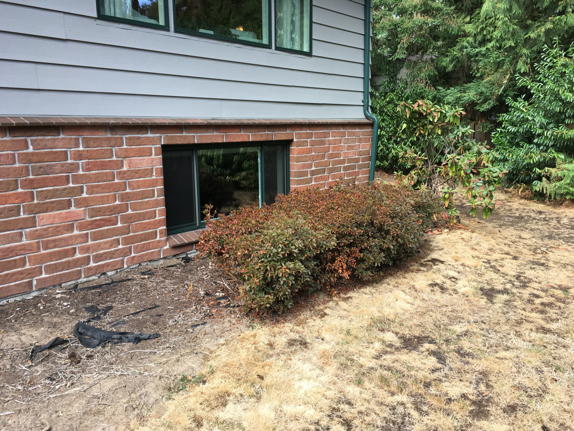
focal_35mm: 29
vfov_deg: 48.2
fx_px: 481
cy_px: 216
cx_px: 287
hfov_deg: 61.7
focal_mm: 4.15
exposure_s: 1/120
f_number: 2.2
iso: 40
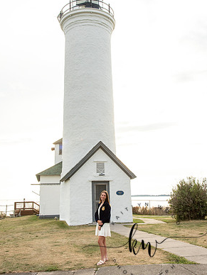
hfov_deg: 36.8
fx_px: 311
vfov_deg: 47.8
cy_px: 127
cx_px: 102
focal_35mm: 39
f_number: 11
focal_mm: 35
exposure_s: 1/250
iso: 400
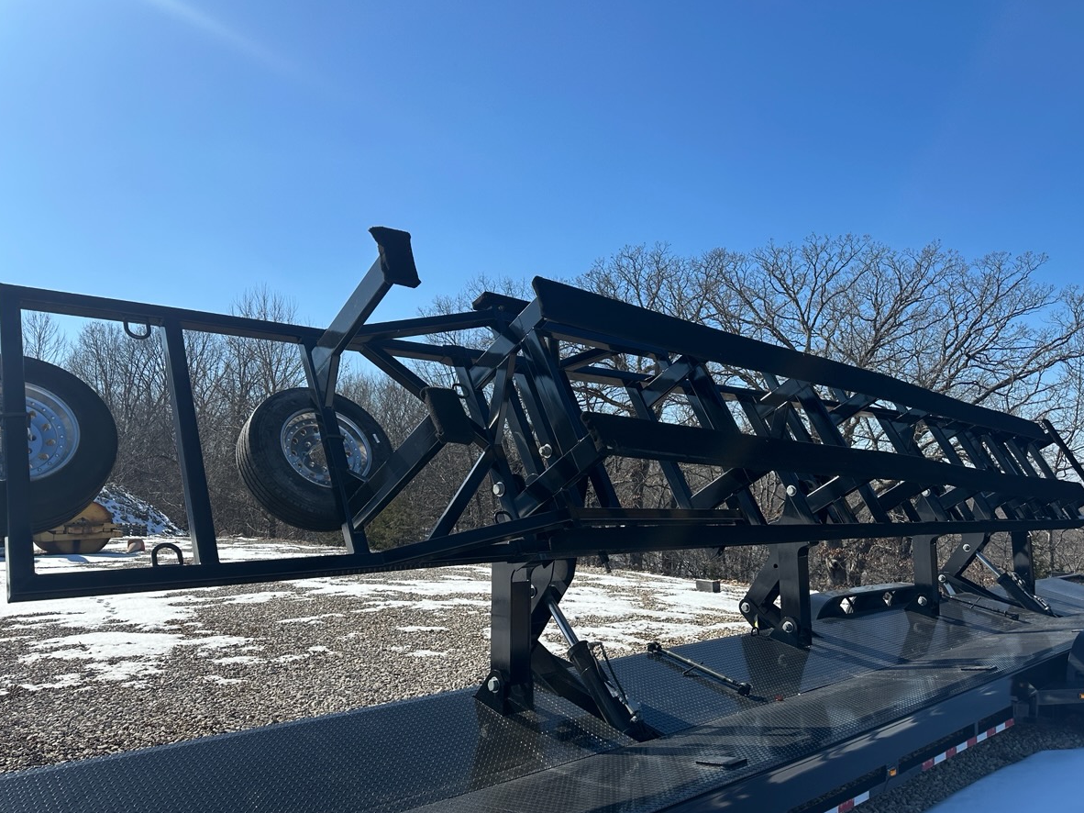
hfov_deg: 67.3
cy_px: 409
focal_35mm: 26
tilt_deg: +11.0
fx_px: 814
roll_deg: +3.0
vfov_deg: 53.0
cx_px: 566
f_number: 1.78
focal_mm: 6.86
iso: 80
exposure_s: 1/5000
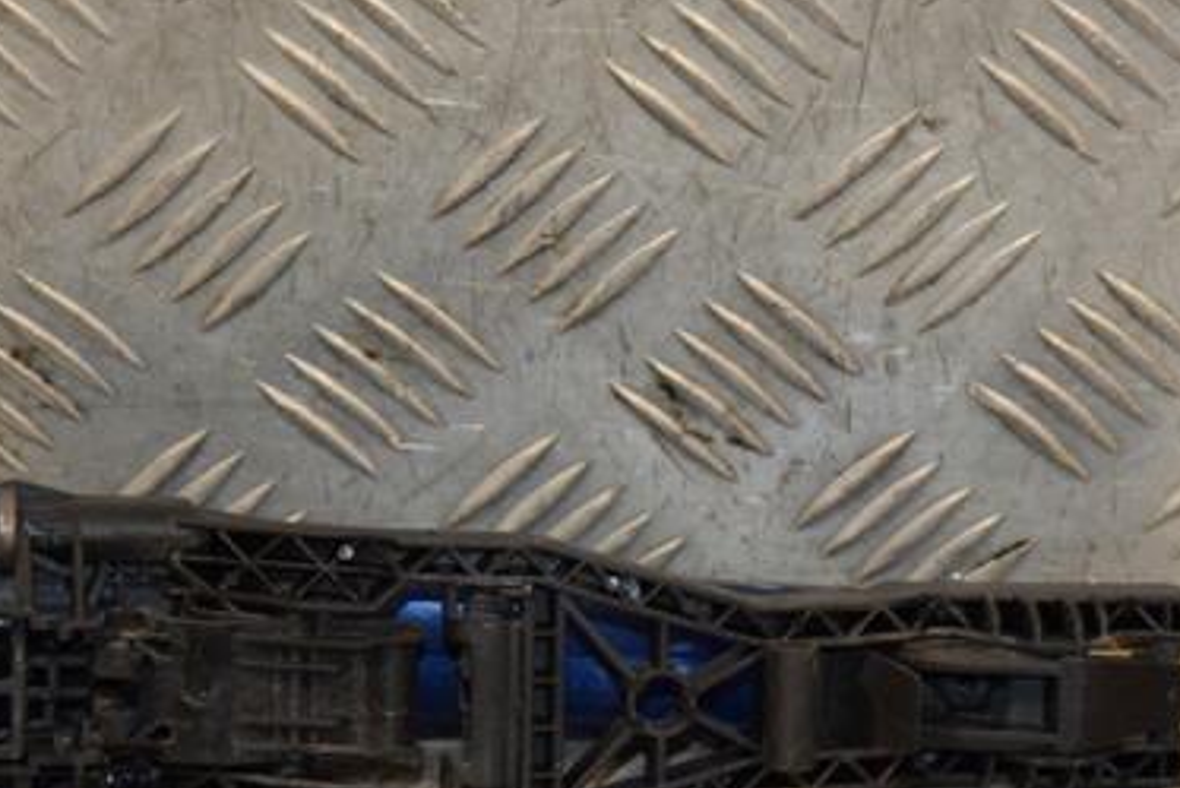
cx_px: 674
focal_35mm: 181
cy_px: 560
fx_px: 5928
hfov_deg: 11.4
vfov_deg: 7.6
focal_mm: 75
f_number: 5.3
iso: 800
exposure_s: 1/160
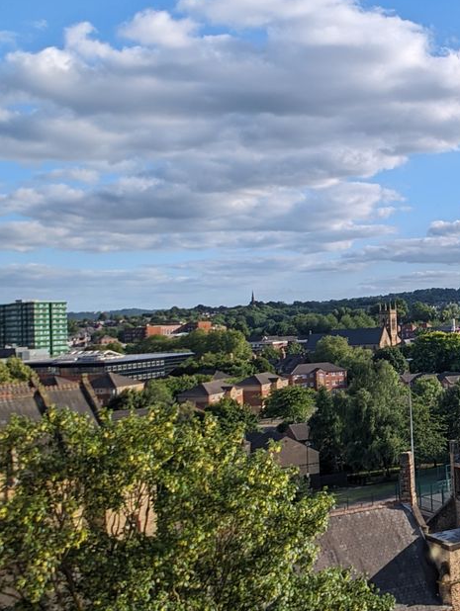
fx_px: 1167
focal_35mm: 66
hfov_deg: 21.3
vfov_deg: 29.3
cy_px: 282
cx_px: 490
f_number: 1.85
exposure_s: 1/2020
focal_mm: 6.81
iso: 43
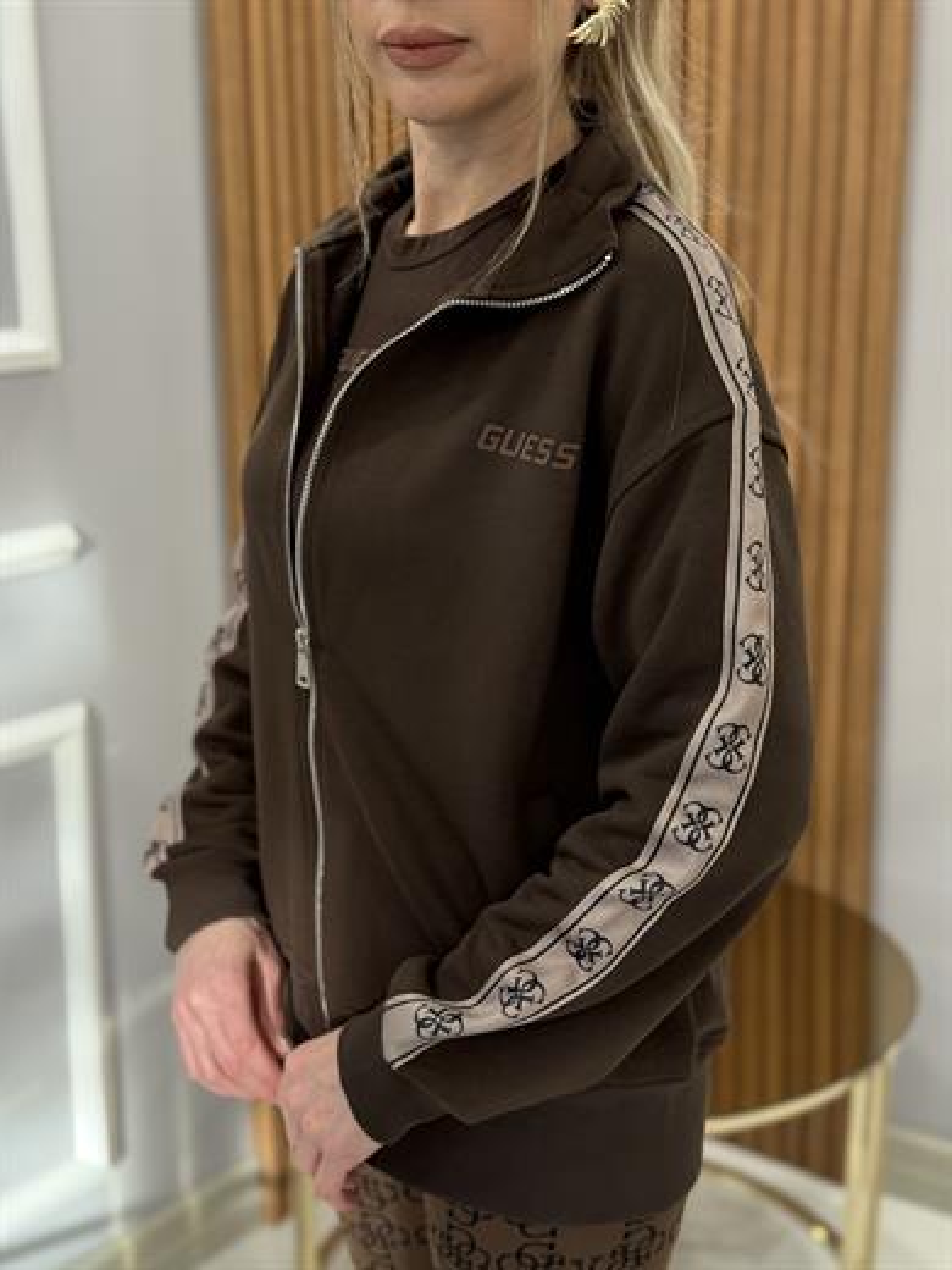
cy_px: 635
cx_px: 476
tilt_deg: -13.8
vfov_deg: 39.7
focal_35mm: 48
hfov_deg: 30.3
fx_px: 1760
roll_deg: +0.6
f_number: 1.78
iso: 250
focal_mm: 6.76
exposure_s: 1/100
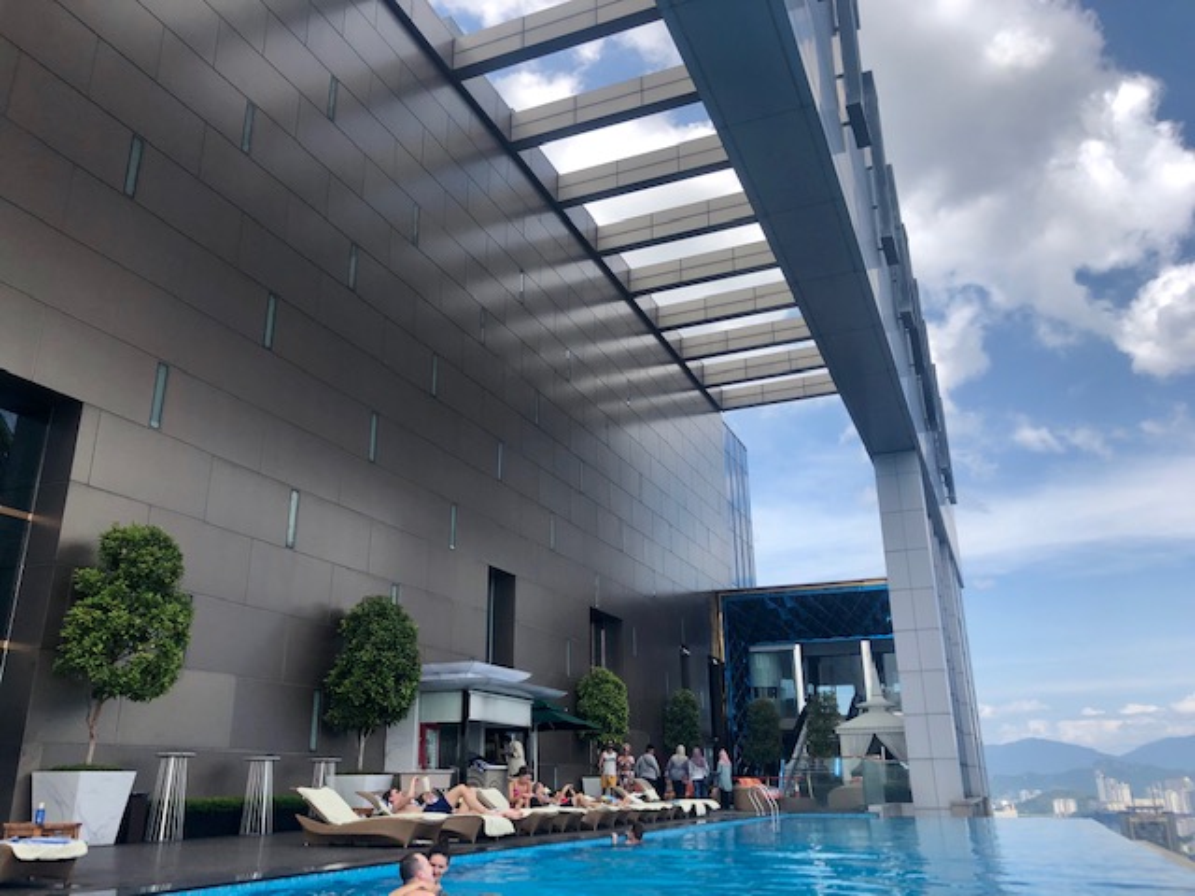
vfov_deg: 49.7
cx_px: 598
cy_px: 448
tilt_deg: +21.3
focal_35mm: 28
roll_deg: +0.3
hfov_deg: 63.4
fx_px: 967
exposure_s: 1/1412
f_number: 1.8
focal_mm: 3.99
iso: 20
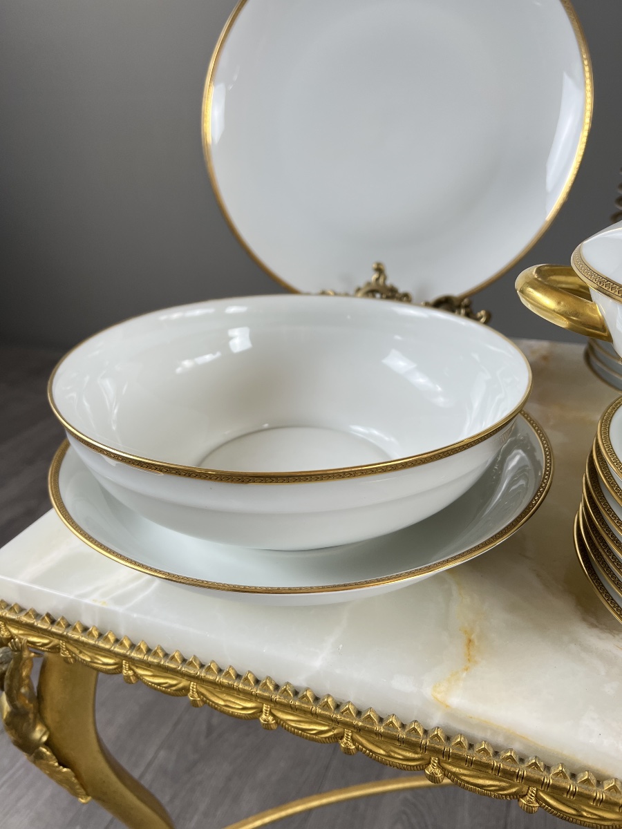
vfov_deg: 67.3
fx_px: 623
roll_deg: +2.4
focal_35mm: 26
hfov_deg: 53.1
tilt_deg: -24.8
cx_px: 311
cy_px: 414
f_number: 1.5
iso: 50
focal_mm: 5.7
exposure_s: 1/100
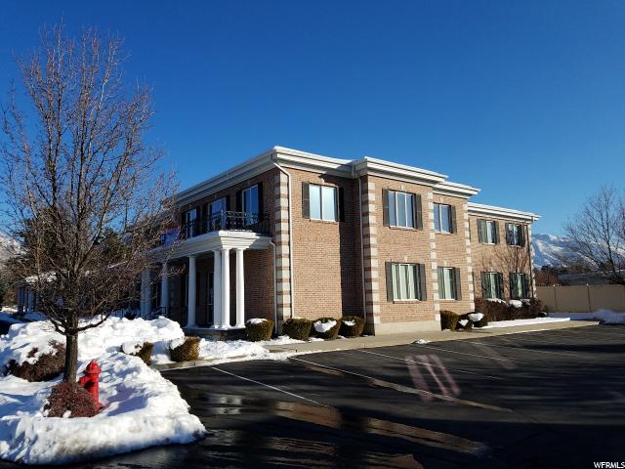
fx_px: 469
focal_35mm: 26
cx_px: 312
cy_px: 234
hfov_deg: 67.3
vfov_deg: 53.1
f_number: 1.7
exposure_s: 1/3752
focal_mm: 4.2
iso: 50
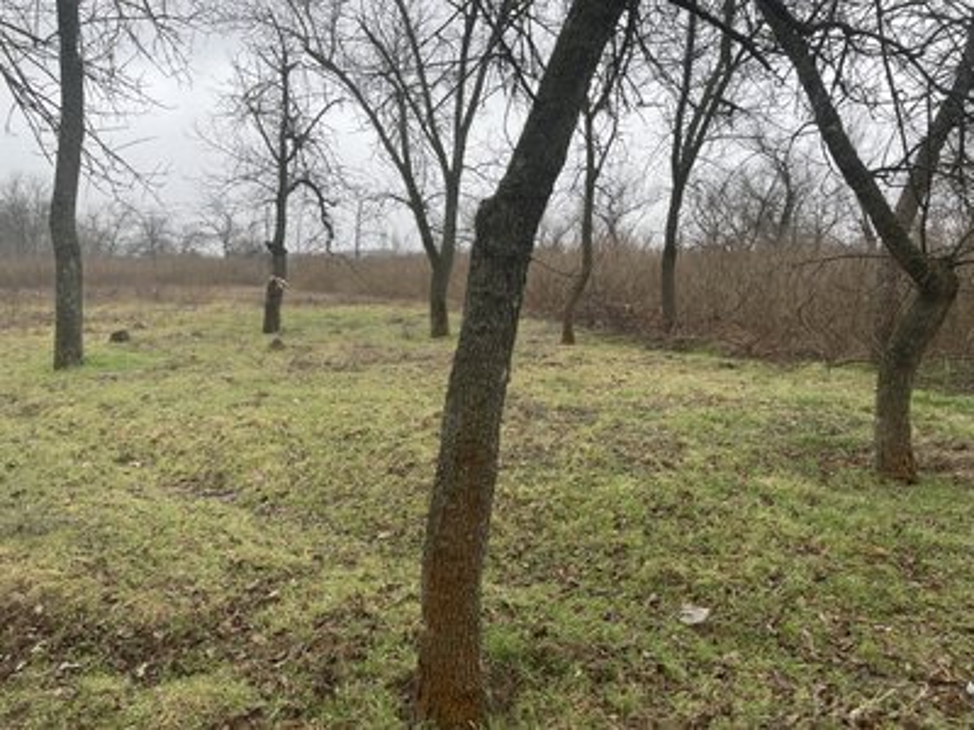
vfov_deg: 53.1
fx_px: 732
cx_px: 487
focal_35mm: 26
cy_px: 365
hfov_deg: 67.3
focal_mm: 4.2
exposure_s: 1/121
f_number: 1.6
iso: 40
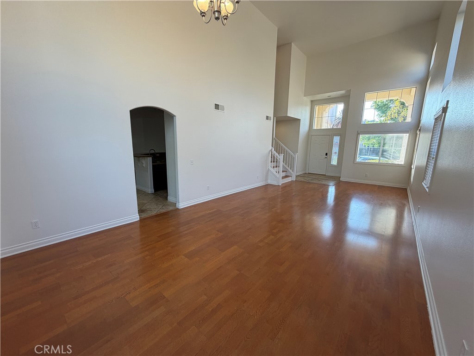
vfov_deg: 85.7
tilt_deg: -9.3
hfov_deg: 102.1
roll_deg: +1.2
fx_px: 192
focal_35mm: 14
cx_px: 237
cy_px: 178
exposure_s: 1/120
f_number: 2.2
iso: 80
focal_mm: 2.22
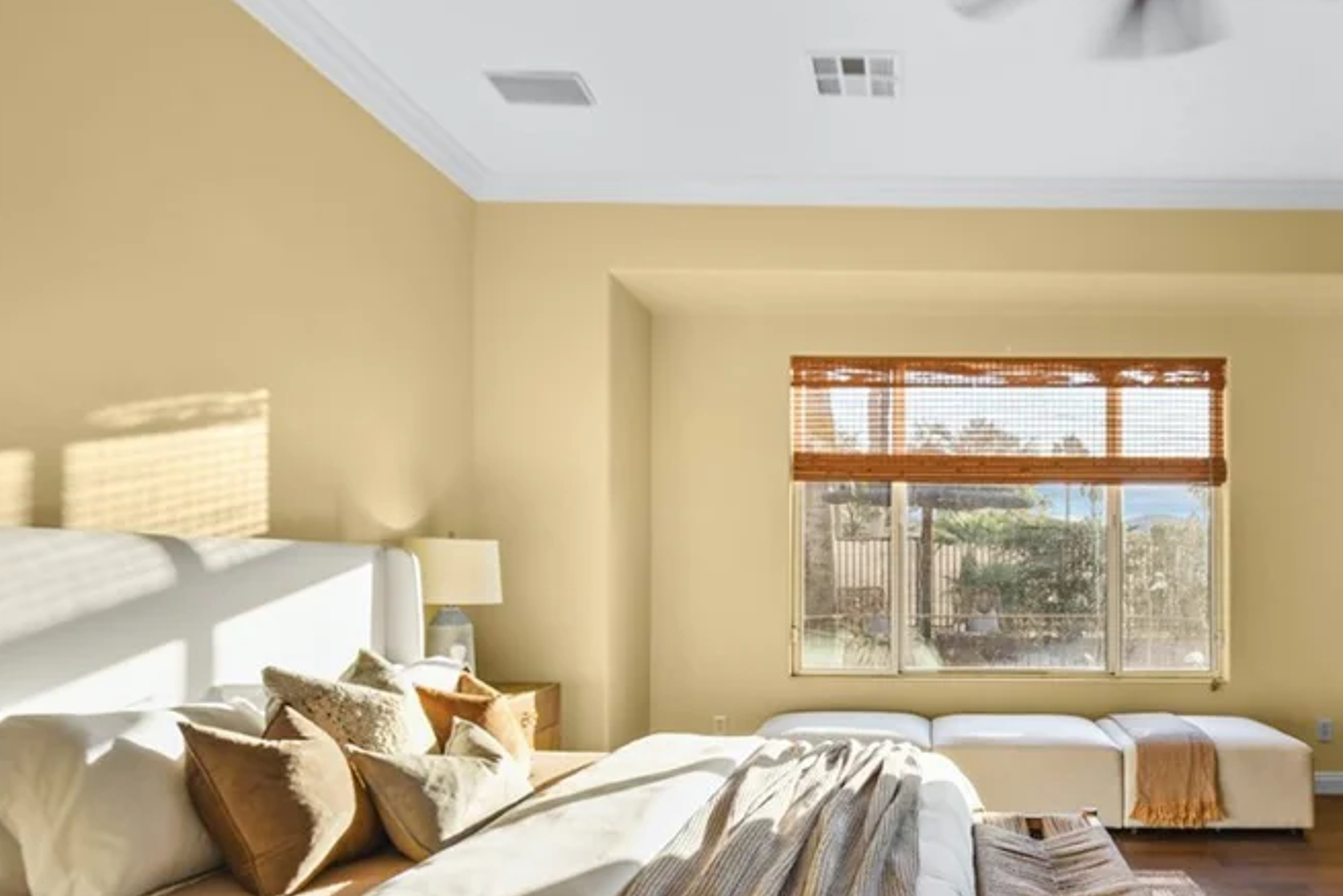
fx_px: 933
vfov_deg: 51.3
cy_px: 485
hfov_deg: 69.3
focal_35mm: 25
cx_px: 904
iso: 250
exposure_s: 1/50
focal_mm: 16
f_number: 9
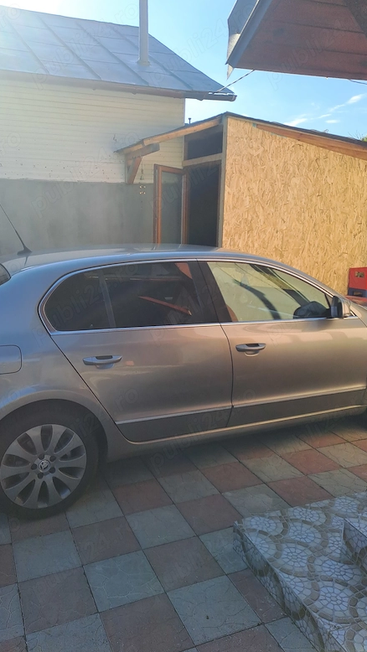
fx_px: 484
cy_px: 328
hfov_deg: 41.3
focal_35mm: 28
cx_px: 143
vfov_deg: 67.9
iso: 32
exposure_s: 1/995
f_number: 1.8
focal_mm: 4.65
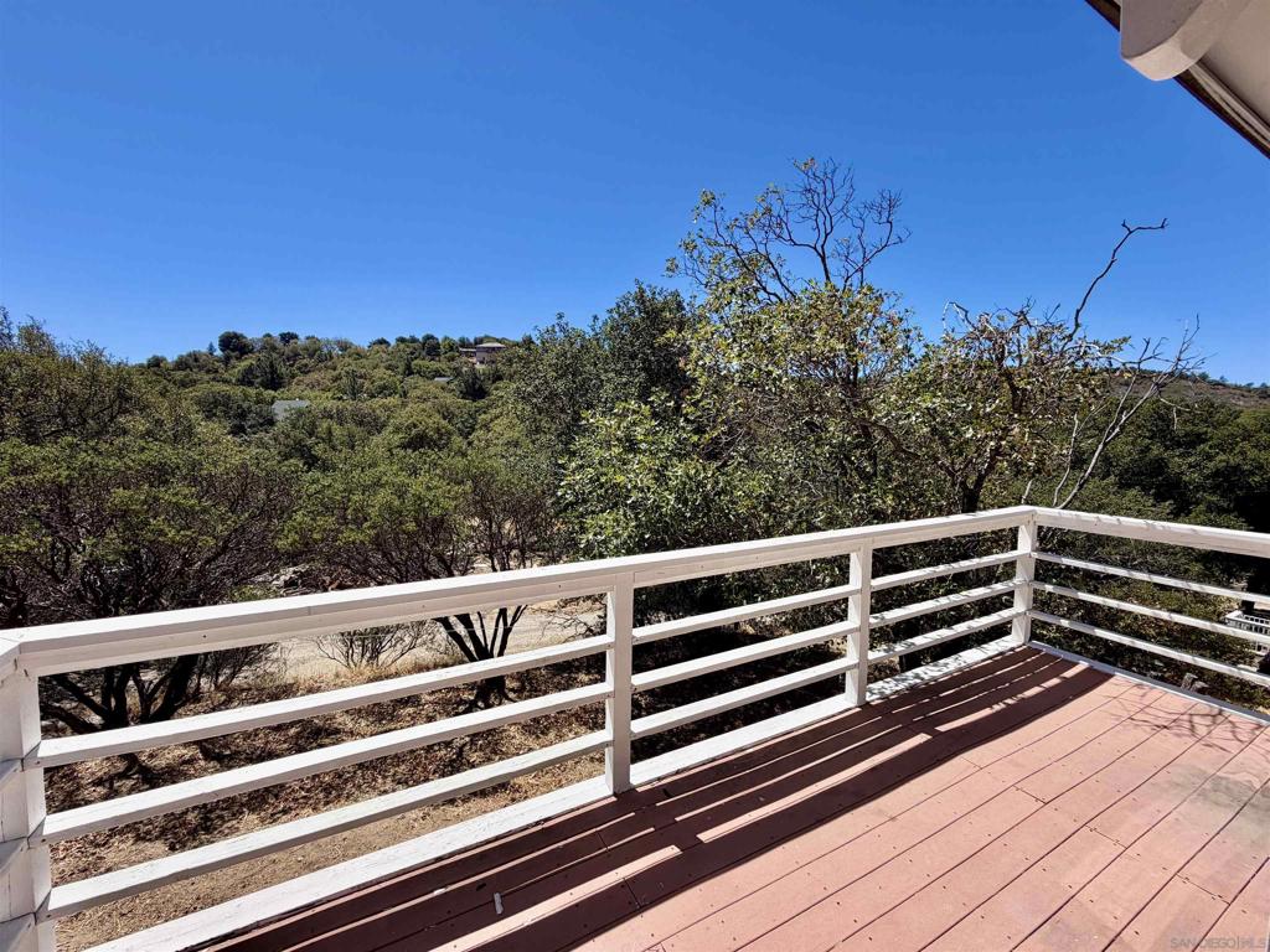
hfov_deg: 102.1
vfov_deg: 85.7
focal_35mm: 14
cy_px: 476
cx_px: 635
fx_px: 514
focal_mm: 2.22
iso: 20
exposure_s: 1/779
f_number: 2.2
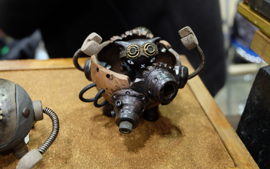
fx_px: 287
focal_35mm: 39
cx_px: 135
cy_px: 79
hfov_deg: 50.4
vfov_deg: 32.7
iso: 3200
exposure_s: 1/50
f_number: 4.5
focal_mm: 25.6
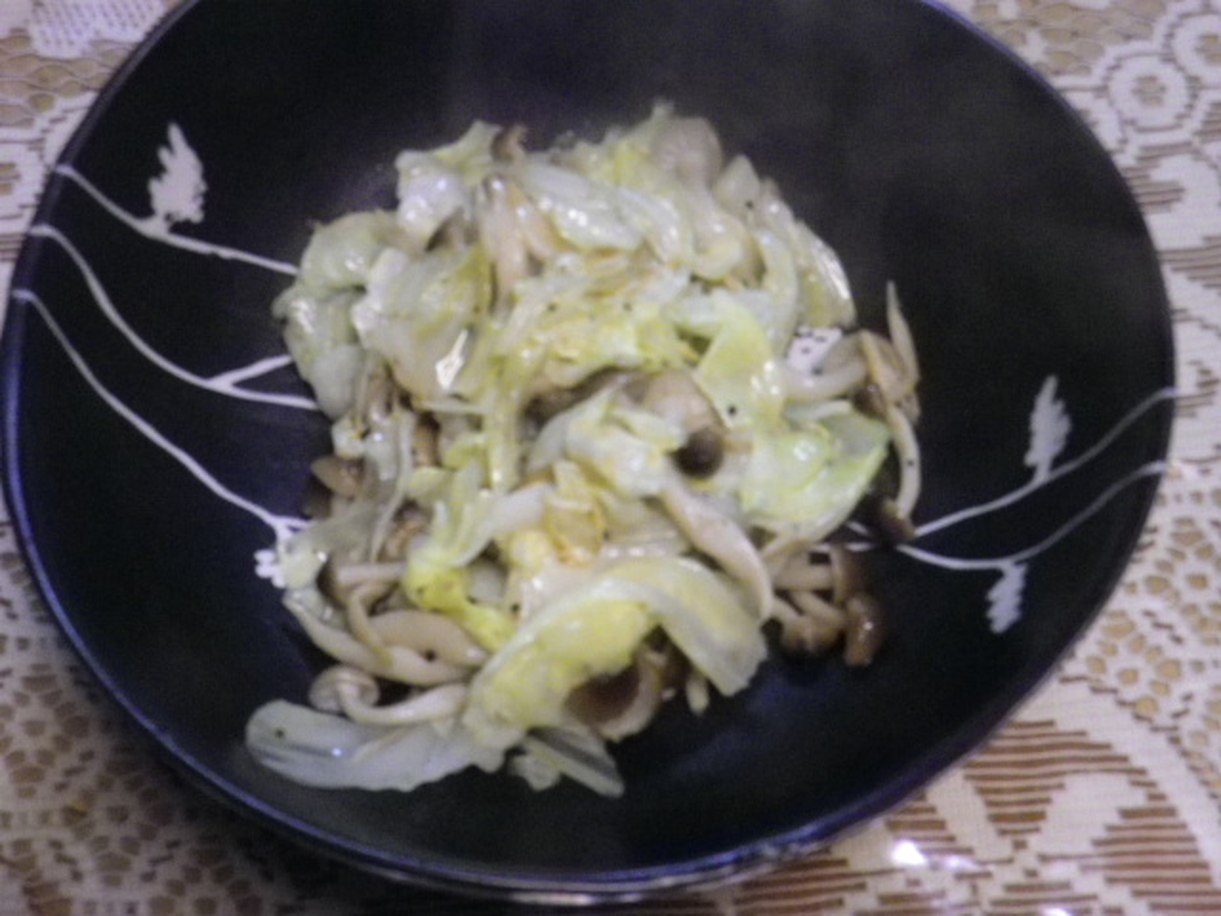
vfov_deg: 29.7
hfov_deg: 38.9
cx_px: 610
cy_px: 458
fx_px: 1728
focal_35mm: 49
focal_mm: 8.7
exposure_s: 1/60
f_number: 4.2
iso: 640
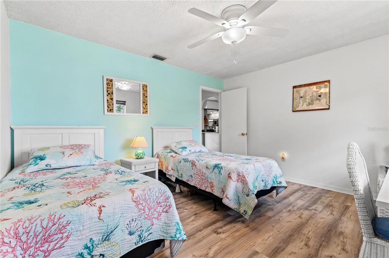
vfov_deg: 73.6
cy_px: 129
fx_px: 173
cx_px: 194
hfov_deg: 96.8
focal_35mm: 16
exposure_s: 1/4
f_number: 10
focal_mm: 16
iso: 320
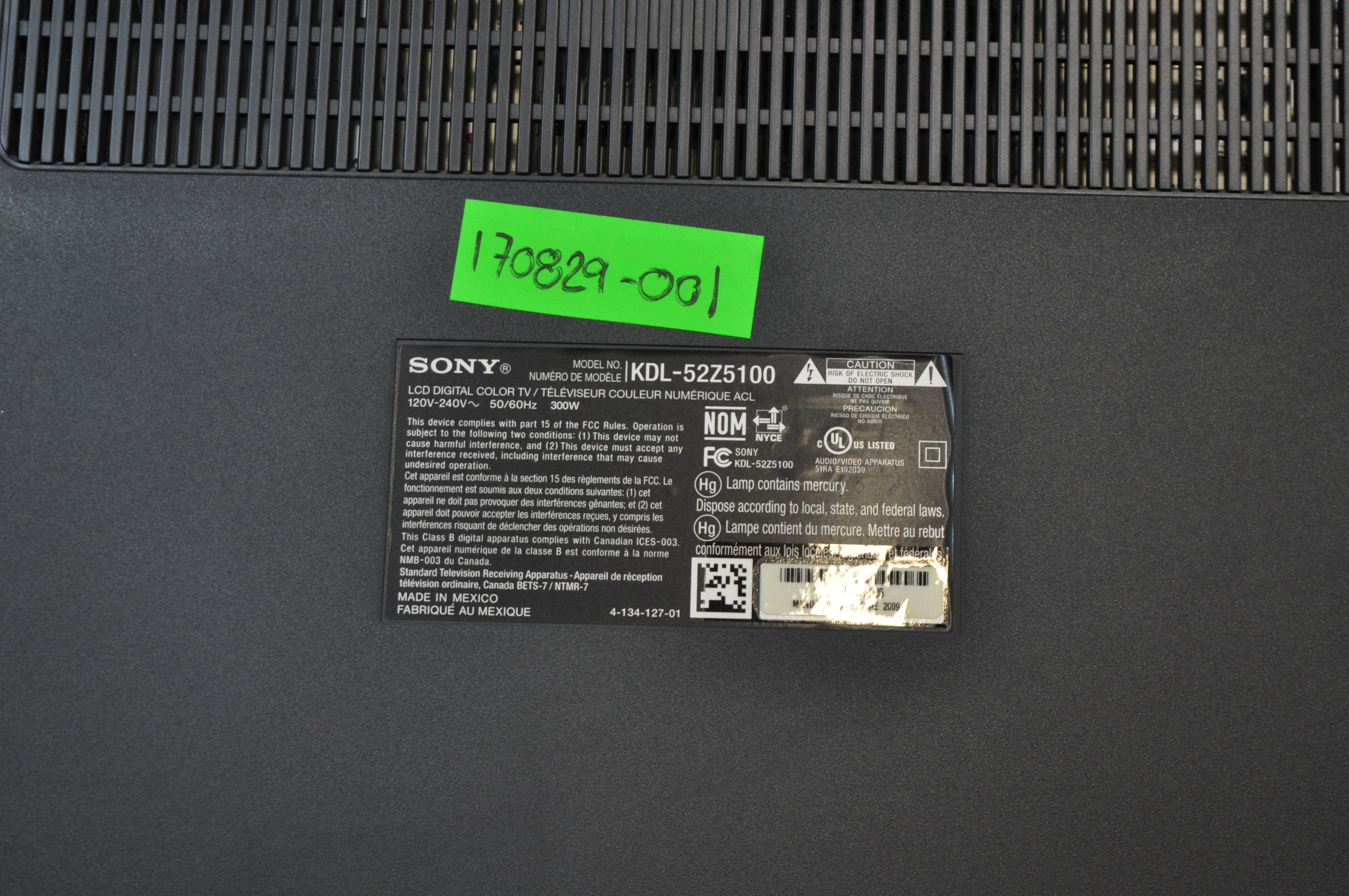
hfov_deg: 24.6
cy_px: 448
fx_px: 3088
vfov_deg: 16.5
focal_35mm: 82
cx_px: 674
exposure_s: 1/40
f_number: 5.6
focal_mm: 55
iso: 800
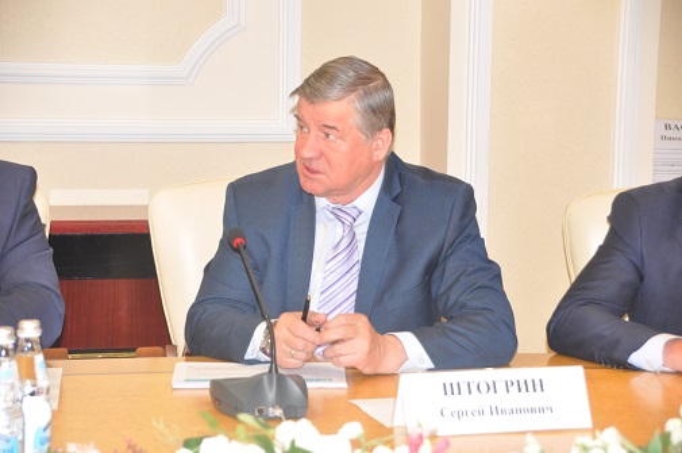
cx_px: 341
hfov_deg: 18.2
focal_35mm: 112
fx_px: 2128
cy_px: 226
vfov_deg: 12.1
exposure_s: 1/60
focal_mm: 75
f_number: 5
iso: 800
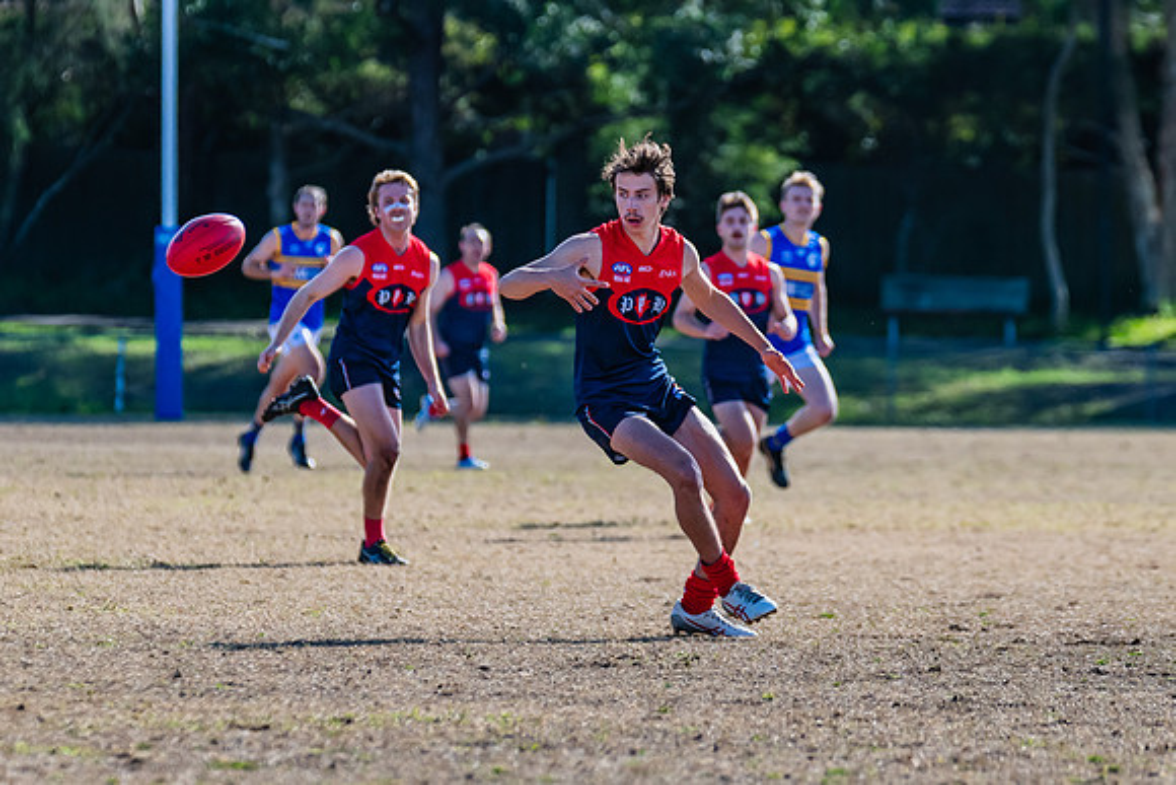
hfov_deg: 4.7
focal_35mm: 441
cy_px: 324
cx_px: 629
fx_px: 14421
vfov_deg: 3.1
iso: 640
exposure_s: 1/1600
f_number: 5.6
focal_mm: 270
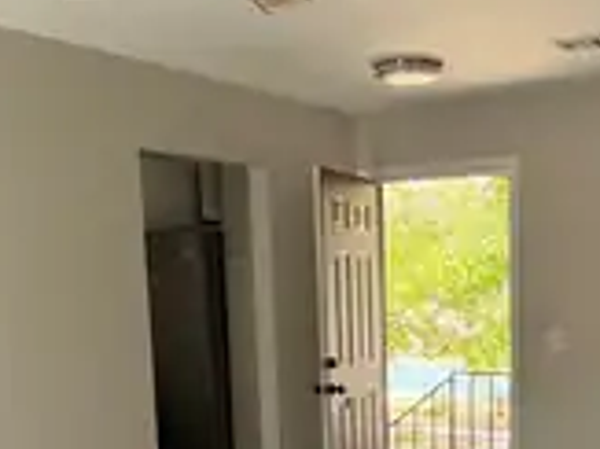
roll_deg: +0.8
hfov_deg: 32.4
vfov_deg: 23.9
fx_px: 1022
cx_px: 409
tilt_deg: -8.1
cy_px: 434
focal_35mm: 59
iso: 100
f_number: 1.78
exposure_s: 1/287
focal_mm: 6.76
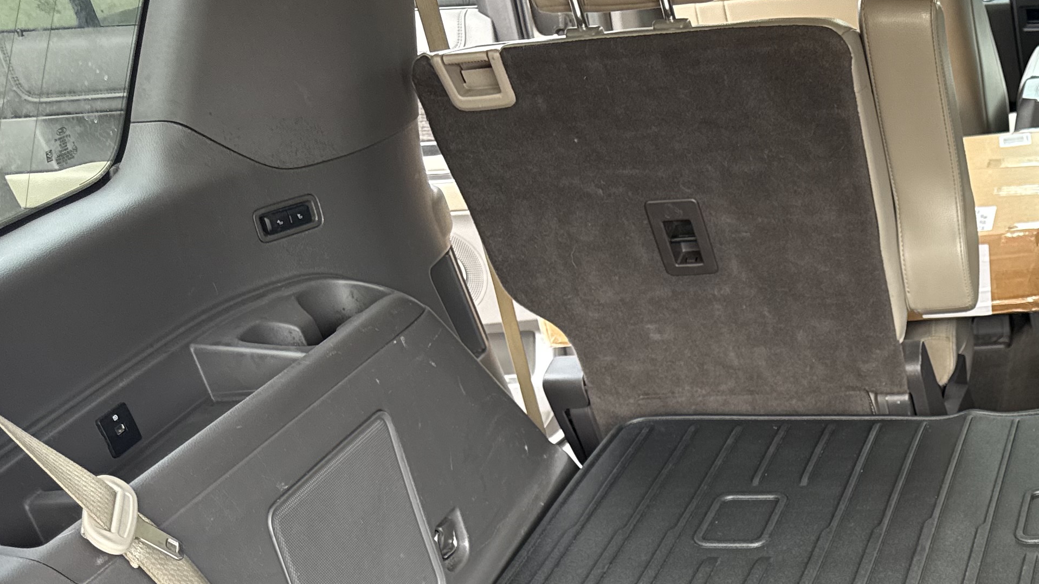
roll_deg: +5.8
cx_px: 1027
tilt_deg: -33.2
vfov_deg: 20.0
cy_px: 764
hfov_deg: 34.6
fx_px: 1515
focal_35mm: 55
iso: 80
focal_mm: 6.76
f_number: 1.78
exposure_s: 1/121
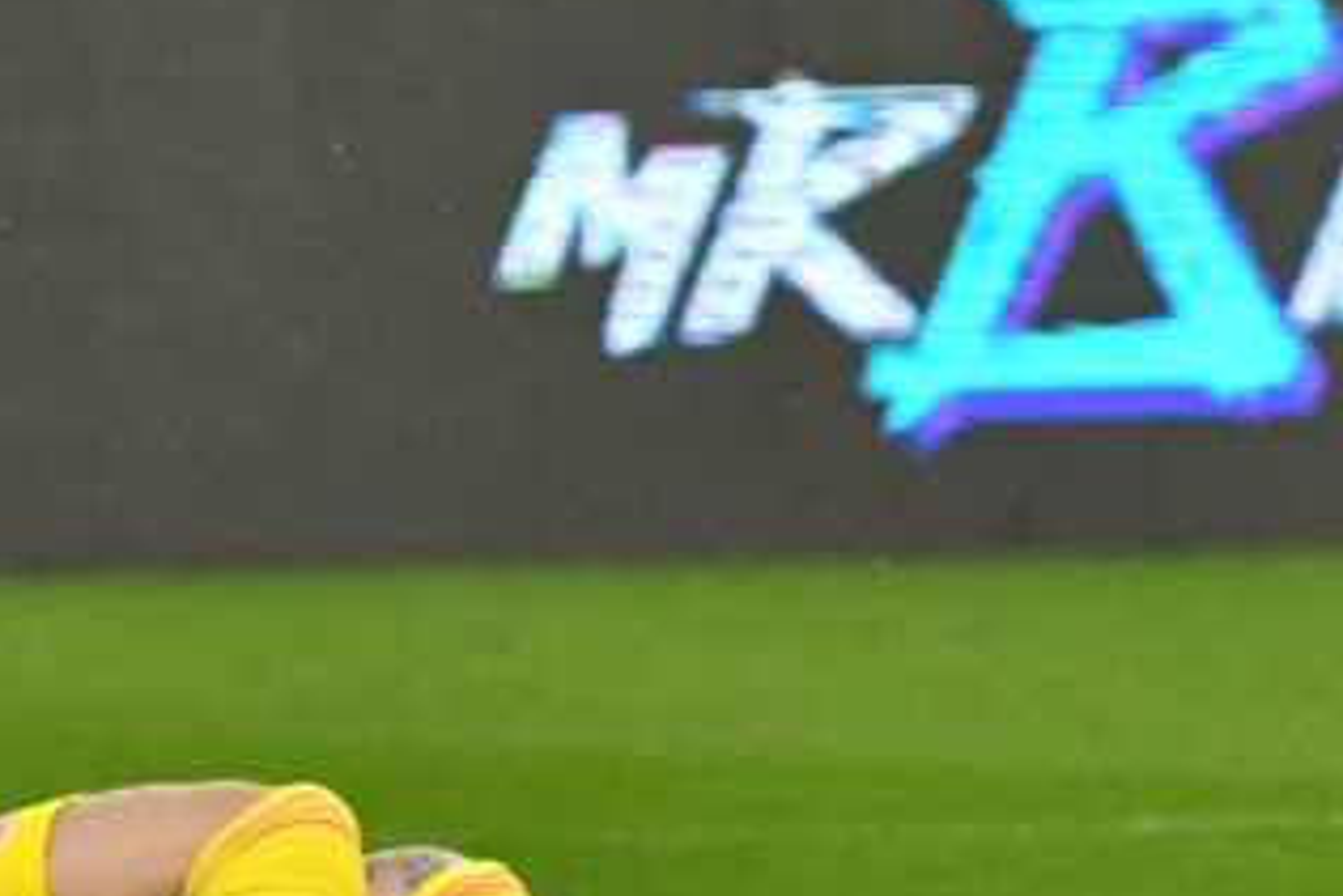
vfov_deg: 1.0
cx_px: -914
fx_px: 49599
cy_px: 121
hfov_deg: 1.5
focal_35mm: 1329
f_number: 5
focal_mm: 200
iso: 3200
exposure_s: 1/1600
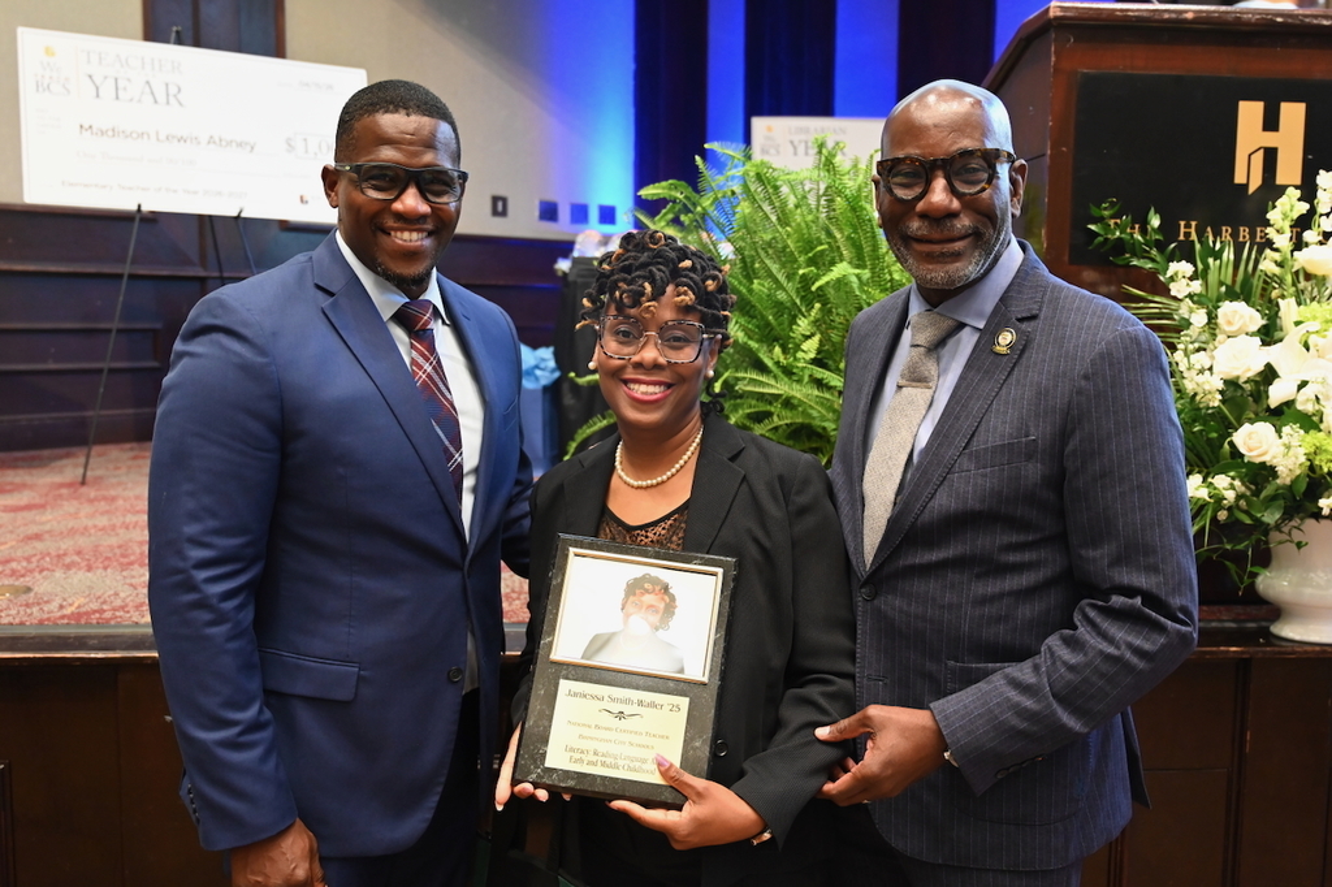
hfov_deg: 55.1
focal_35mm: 34
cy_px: 444
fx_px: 1276
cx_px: 666
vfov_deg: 38.3
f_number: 4
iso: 3600
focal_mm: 34.5
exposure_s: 1/60
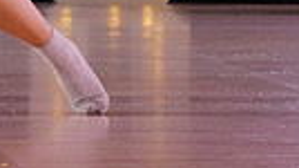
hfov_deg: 4.0
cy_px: -208
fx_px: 4308
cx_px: -104
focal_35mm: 544
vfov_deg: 2.2
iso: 6400
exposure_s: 1/500
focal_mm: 120
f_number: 7.1
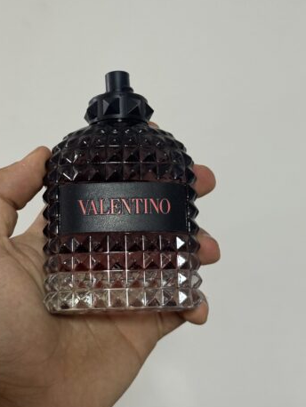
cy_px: 192
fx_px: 707
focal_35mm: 60
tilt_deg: -21.5
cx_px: 135
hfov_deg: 24.4
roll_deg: -1.9
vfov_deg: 32.2
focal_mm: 6.76
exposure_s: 1/50
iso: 80
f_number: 1.78
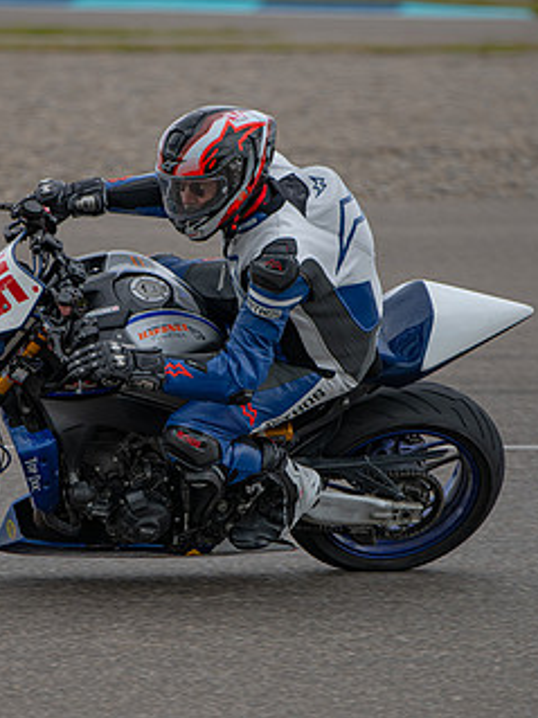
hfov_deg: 3.5
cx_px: 177
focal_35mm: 428
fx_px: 8875
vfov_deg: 4.6
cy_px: 442
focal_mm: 200
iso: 80
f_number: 2.8
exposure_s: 1/1250
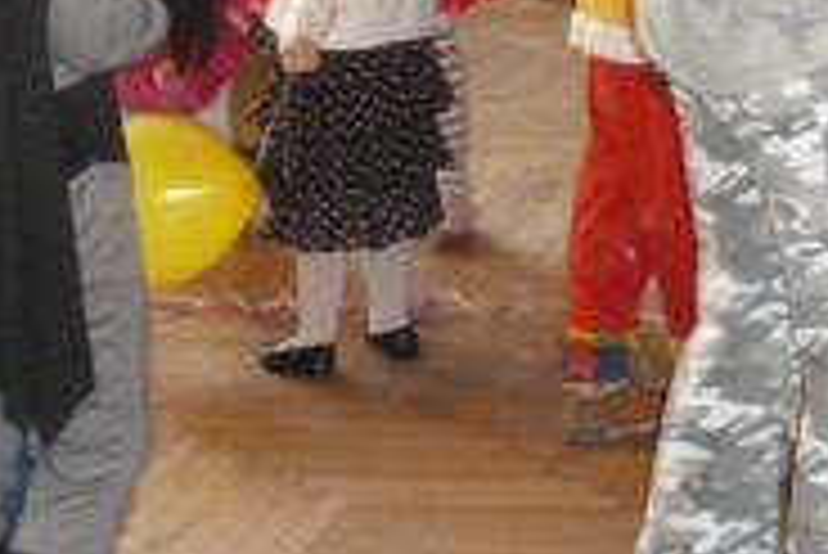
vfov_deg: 8.6
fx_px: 3660
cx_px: 1138
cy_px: -90
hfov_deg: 12.4
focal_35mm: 159
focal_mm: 7.3
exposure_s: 1/30
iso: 800
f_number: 3.7
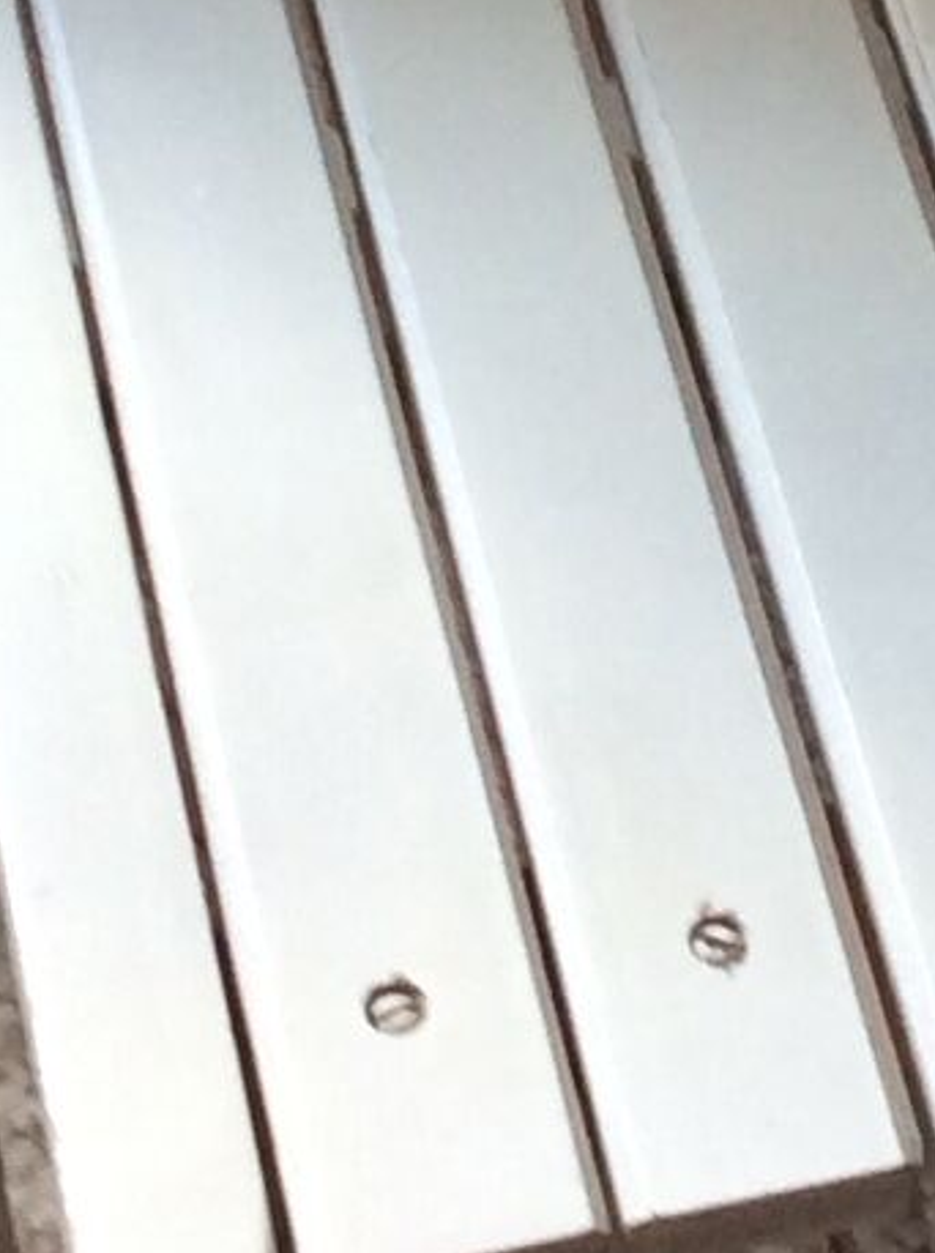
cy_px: -536
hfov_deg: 8.1
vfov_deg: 10.6
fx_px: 6537
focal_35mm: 181
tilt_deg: -44.5
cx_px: 1137
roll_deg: -1.7
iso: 40
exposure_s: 1/33
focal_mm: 3.3
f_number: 2.4
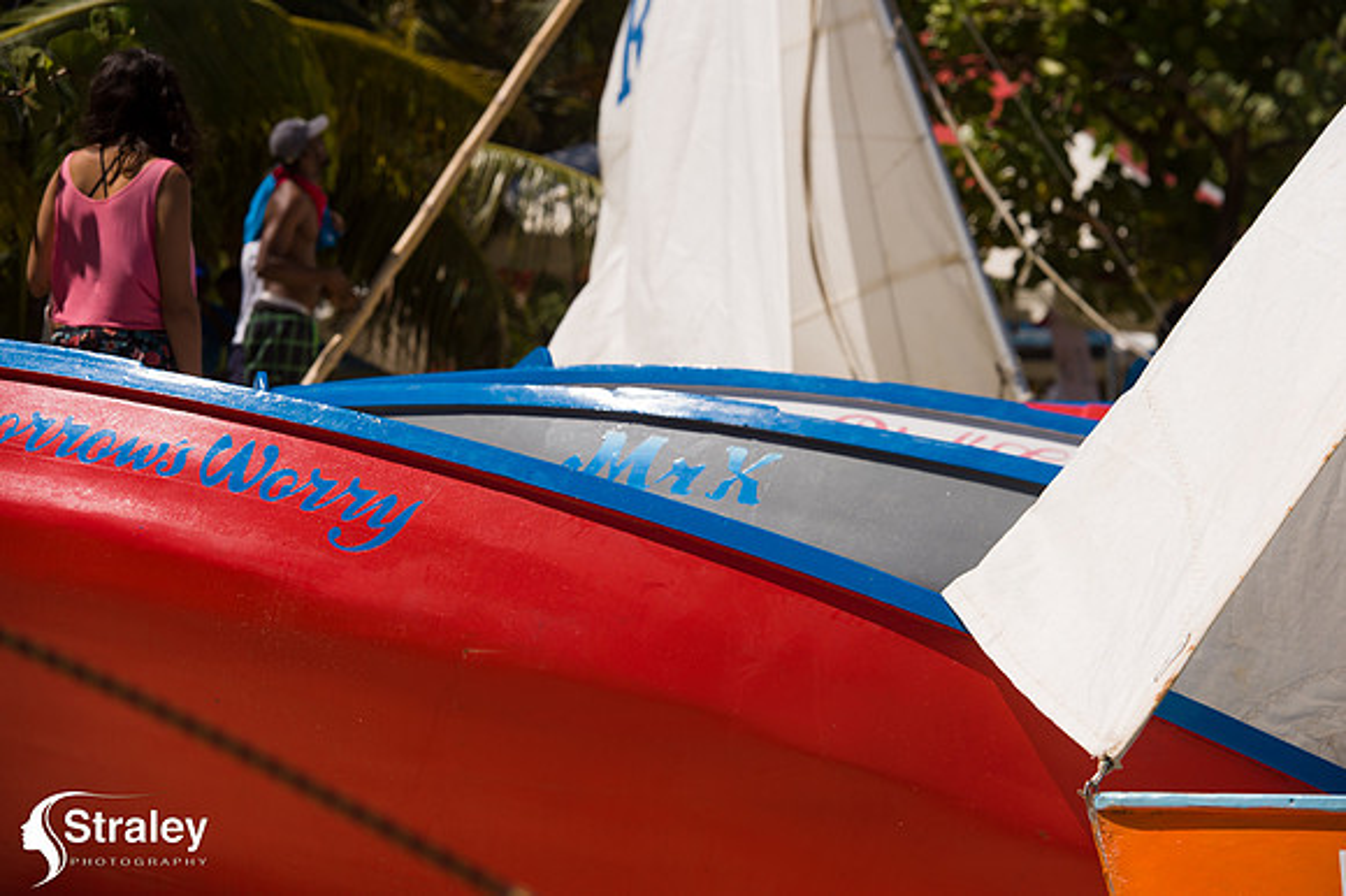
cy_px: 448
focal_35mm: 135
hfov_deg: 15.2
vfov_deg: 10.1
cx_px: 673
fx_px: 5044
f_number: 8
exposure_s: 1/1000
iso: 100
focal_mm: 135
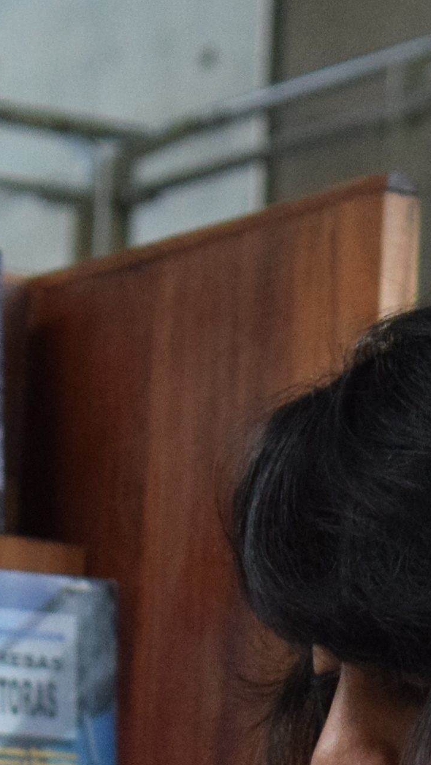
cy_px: 1071
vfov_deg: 5.3
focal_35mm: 402
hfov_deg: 3.0
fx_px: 8172
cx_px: 825
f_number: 5.6
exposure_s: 1/125
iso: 1600
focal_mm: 55
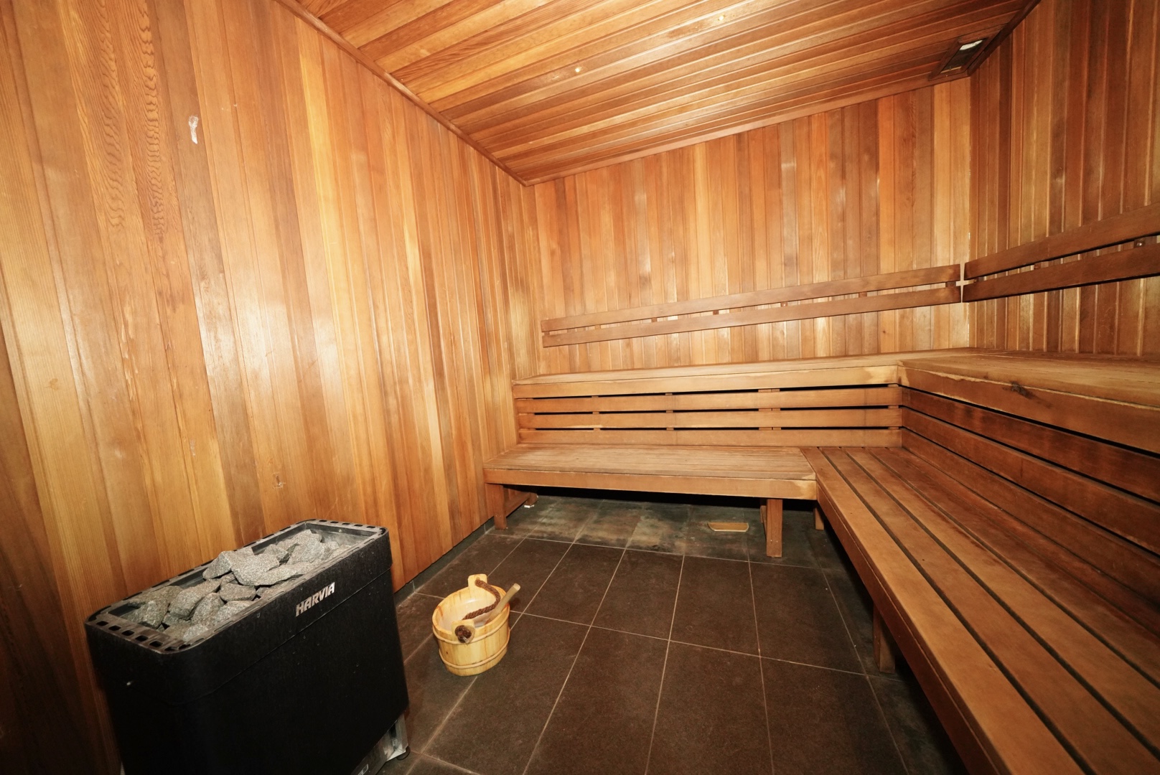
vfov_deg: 90.1
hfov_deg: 112.6
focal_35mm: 12
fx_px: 387
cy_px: 388
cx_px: 580
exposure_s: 1/60
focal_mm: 12
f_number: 4
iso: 5000
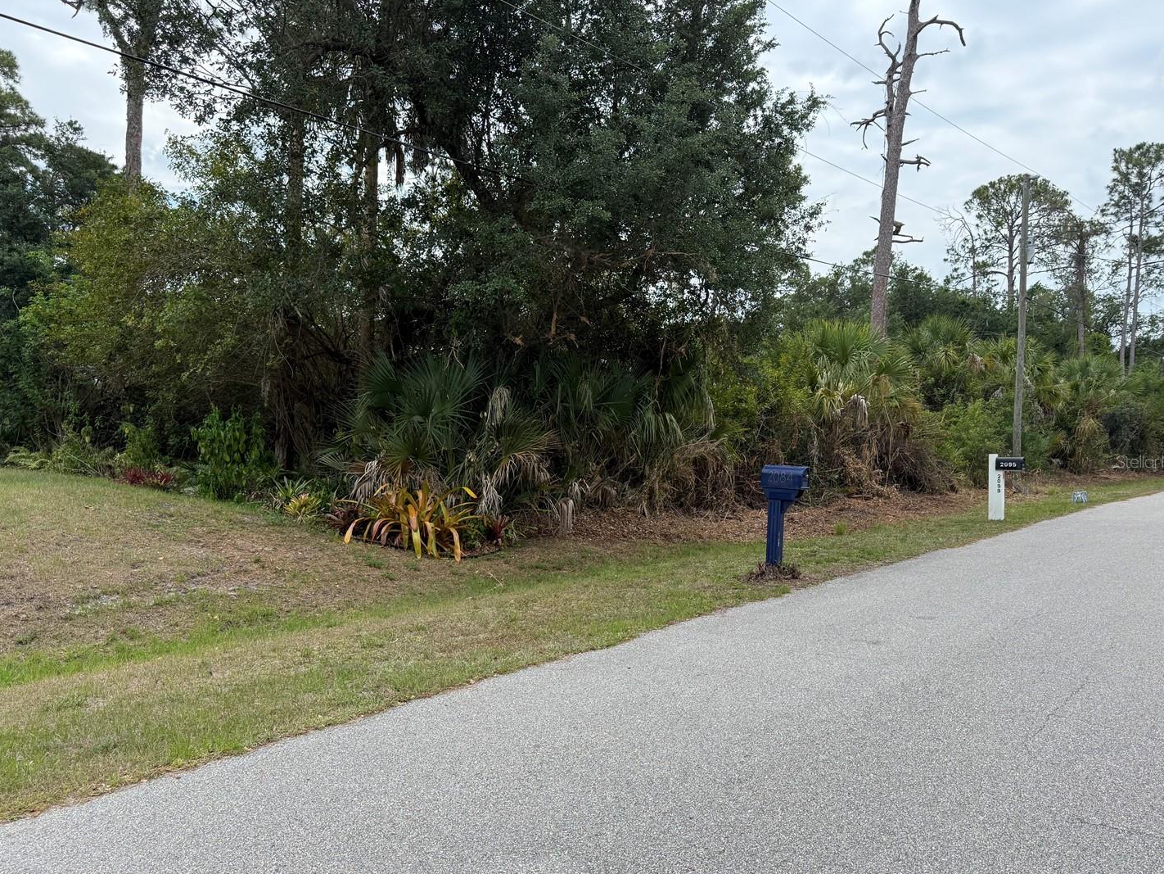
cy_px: 461
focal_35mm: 27
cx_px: 539
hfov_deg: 65.2
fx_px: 908
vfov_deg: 51.3
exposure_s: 1/2525
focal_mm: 6.76
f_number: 1.78
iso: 100
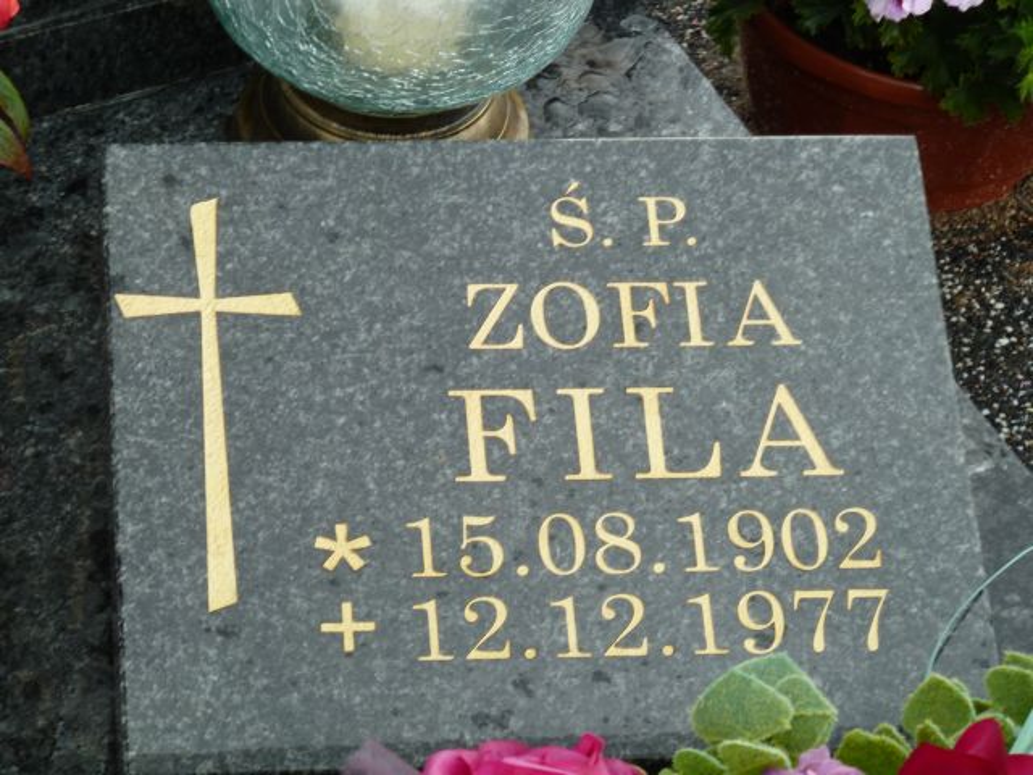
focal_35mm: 137
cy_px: 388
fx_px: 4088
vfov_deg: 10.8
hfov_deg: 14.4
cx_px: 516
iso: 80
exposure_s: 1/60
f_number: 4.5
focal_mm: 22.5
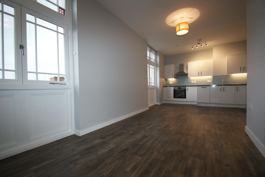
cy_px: 88
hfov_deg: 100.3
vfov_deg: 77.5
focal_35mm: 15
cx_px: 132
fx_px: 111
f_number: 5.6
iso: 400
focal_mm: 10
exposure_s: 1/60
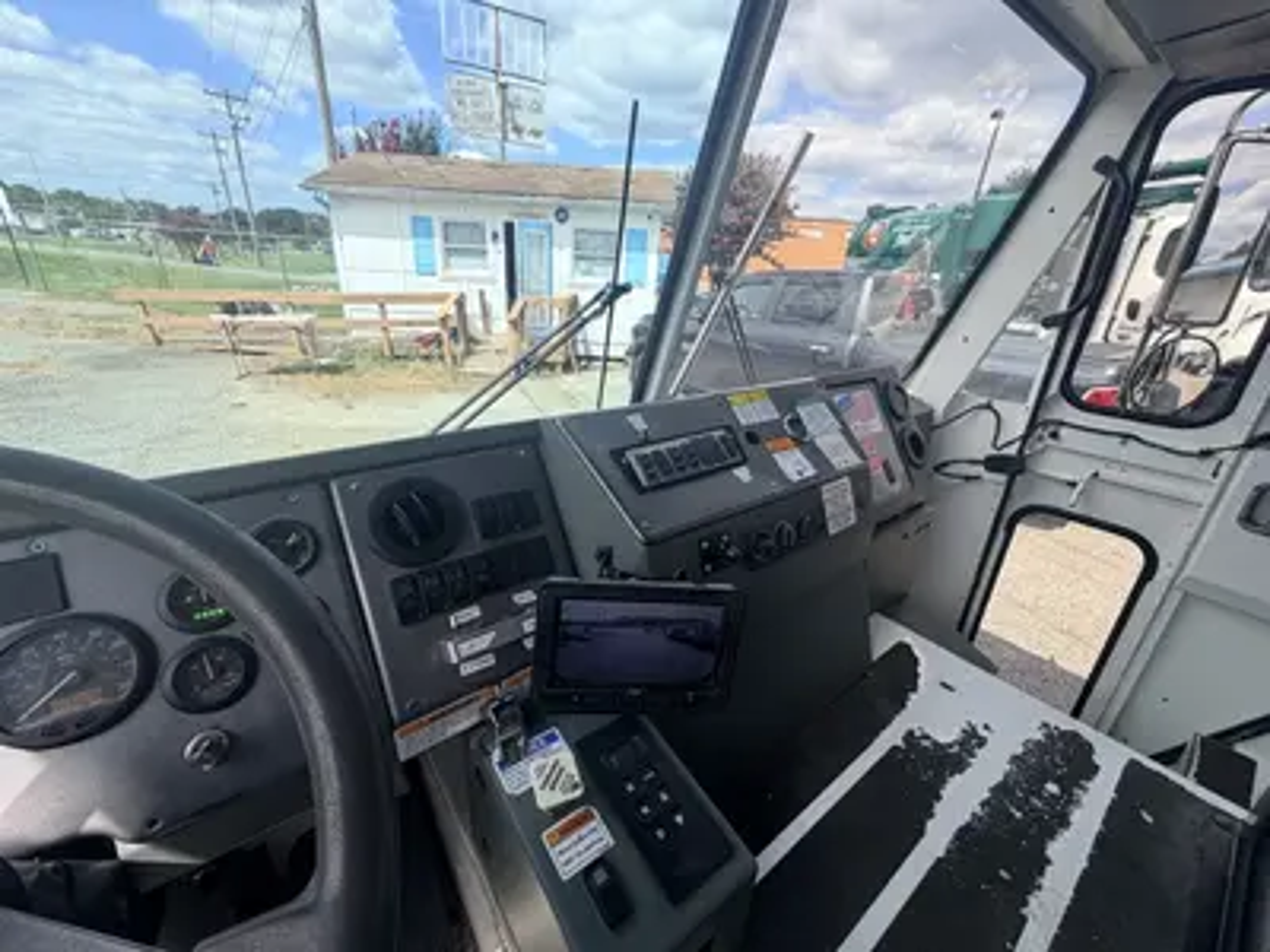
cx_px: 635
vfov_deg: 85.7
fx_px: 514
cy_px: 476
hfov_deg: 102.1
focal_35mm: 14
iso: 40
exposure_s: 1/694
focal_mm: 2.22
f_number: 2.2
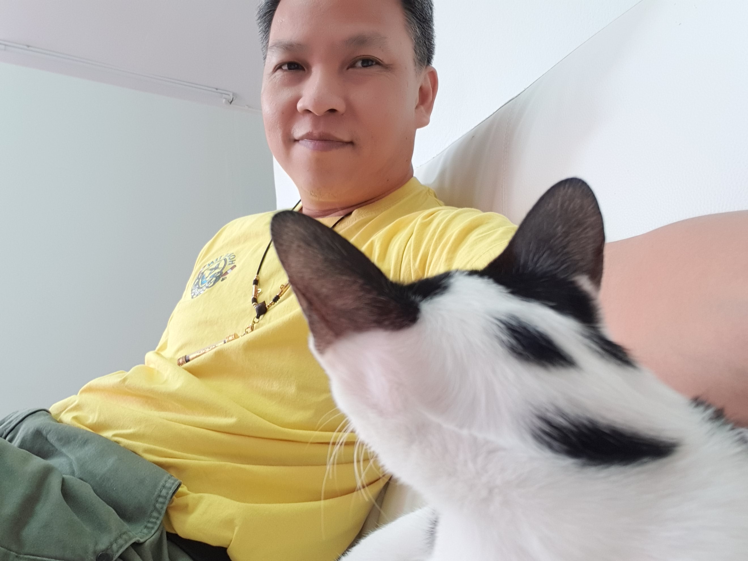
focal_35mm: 31
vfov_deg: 45.4
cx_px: 374
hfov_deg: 58.4
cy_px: 280
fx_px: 670
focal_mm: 2.92
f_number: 1.7
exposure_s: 1/33
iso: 160
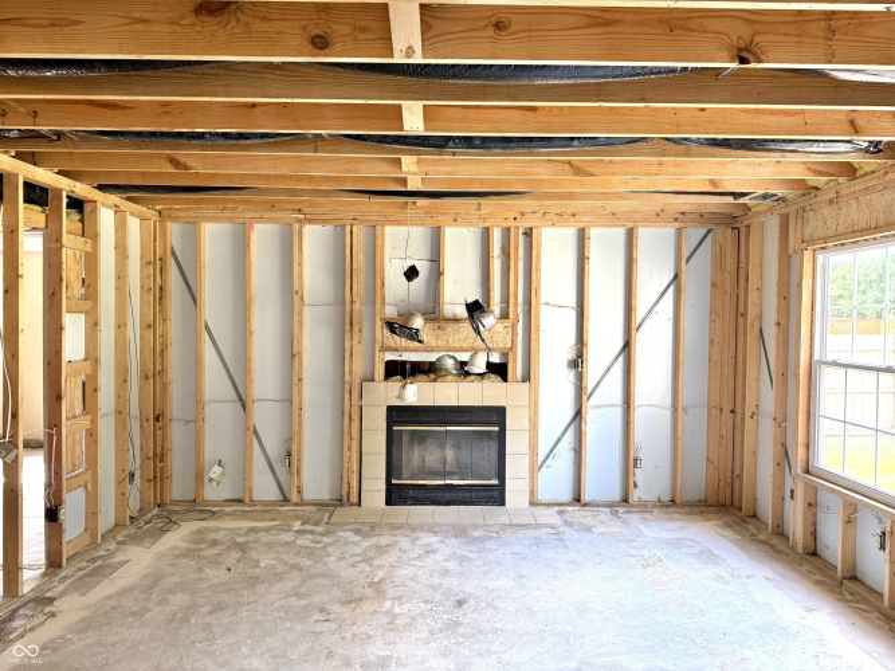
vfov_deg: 56.8
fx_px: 620
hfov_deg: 71.6
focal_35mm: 24
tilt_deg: -0.8
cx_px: 448
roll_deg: -0.9
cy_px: 336
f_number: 1.78
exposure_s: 1/78
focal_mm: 6.76
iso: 200
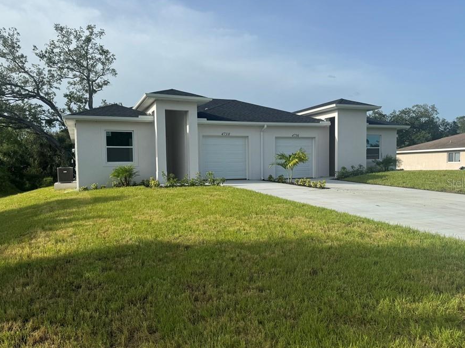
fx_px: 376
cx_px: 226
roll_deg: -0.1
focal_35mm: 28
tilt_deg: +0.3
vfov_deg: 49.7
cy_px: 182
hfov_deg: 63.4
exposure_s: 1/3413
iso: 80
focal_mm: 6.76
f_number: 1.78
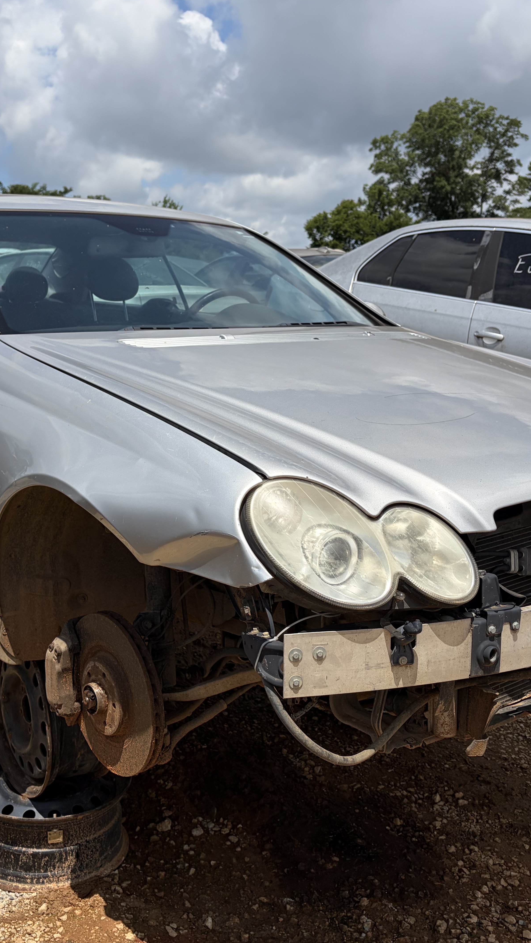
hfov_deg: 31.2
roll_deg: +0.6
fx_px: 951
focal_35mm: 38
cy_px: 472
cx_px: 245
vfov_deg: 52.8
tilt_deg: -7.7
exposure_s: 1/6329
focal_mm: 5.96
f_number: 1.6
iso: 64
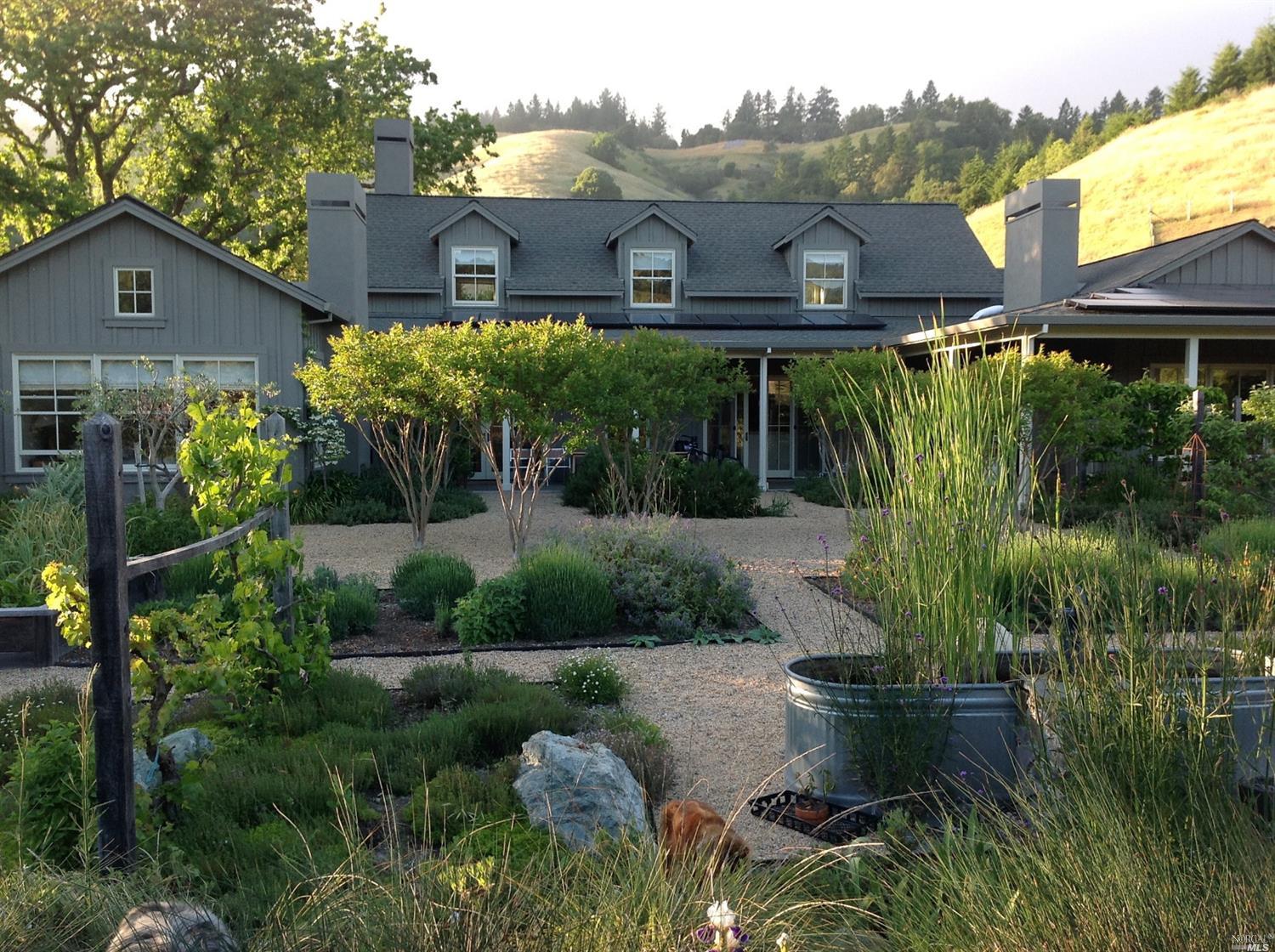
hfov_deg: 52.7
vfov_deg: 40.6
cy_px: 476
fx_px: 1287
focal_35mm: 35
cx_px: 638
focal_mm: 4.28
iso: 80
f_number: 2.4
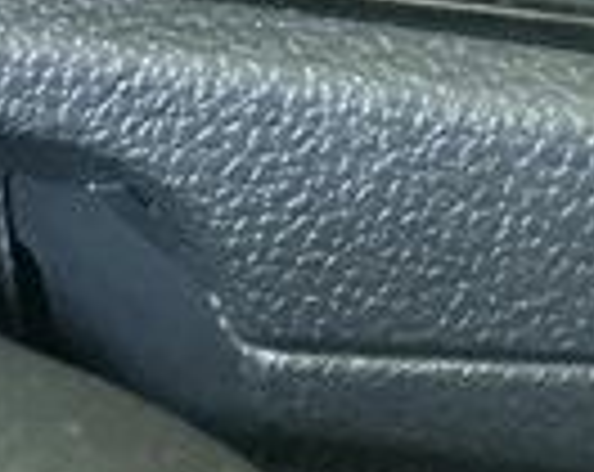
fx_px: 2912
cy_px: -850
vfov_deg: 8.2
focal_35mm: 166
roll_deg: -2.1
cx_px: -1152
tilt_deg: -23.8
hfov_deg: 9.4
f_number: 1.8
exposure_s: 1/41
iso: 200
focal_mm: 3
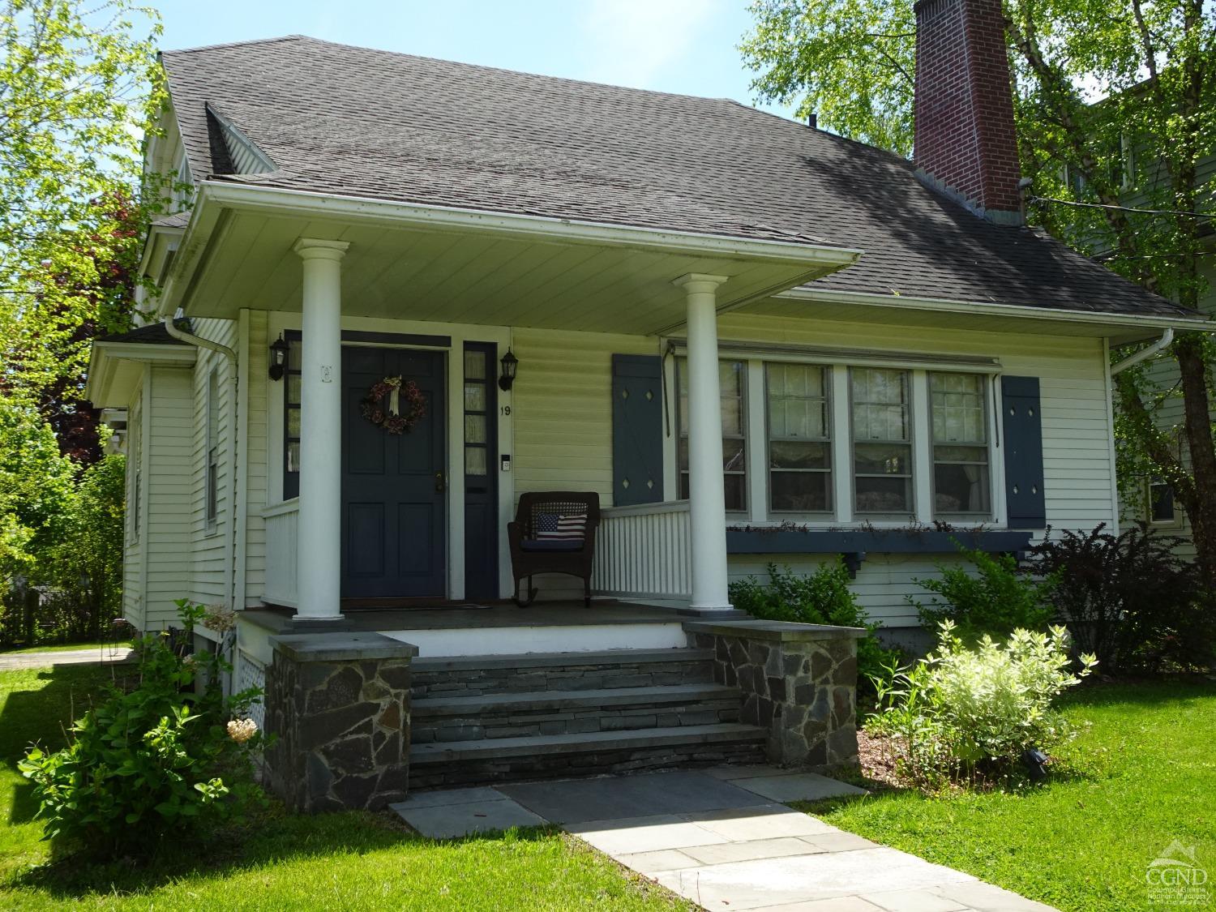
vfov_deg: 42.9
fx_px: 1159
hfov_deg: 55.4
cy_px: 456
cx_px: 608
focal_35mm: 33
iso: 80
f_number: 4
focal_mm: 5.57
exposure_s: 1/320
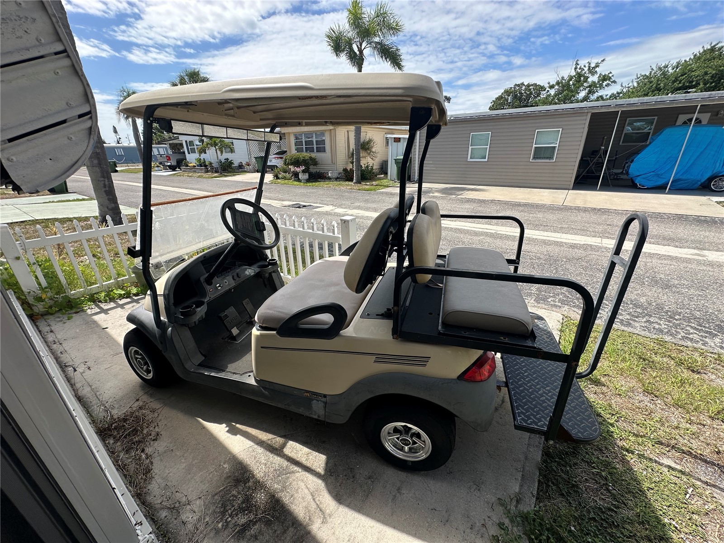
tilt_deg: -21.3
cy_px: 272
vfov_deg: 85.7
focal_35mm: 14
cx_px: 362
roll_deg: +1.2
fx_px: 293
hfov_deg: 102.1
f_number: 2.2
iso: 40
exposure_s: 1/1114
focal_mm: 2.22
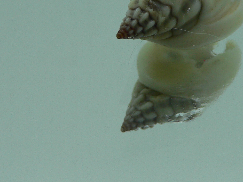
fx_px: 527
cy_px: 22
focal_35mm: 75
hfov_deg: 25.7
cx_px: 175
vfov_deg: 19.3
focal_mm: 4.6
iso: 80
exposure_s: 1/80
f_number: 2.8
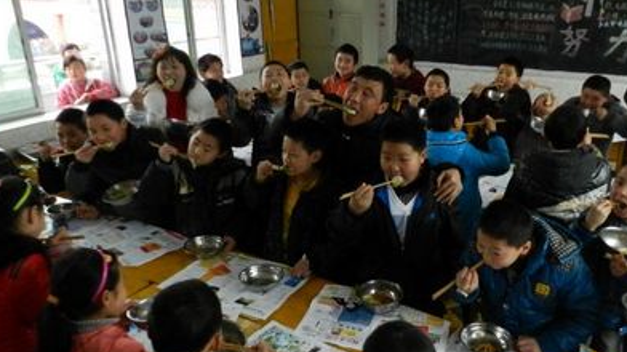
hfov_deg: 60.8
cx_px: 357
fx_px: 532
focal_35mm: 32
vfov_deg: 36.6
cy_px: 185
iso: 640
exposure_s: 1/100
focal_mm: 4
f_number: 3.4
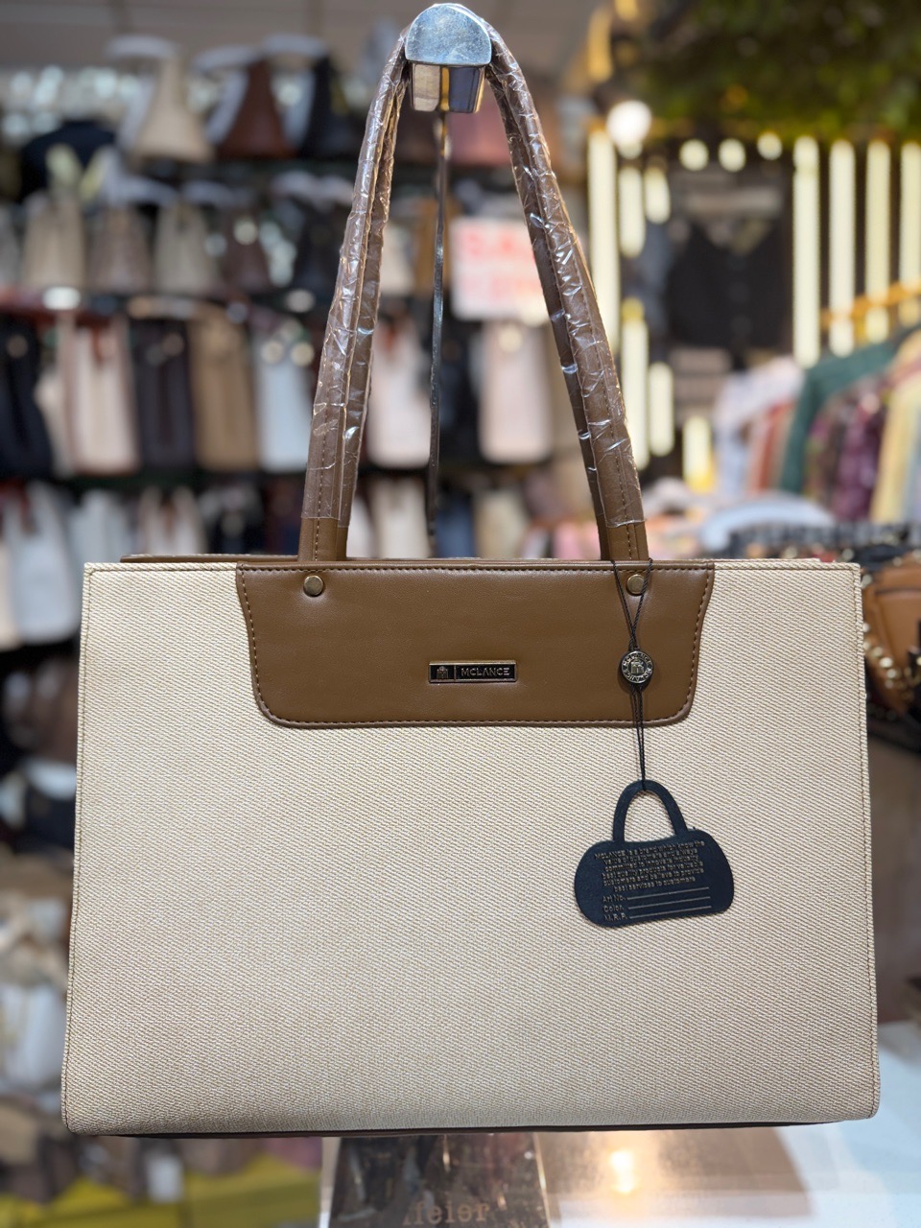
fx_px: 851
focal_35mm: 24
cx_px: 460
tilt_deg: -8.1
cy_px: 614
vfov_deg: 71.6
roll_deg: +2.5
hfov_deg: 56.8
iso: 64
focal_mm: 6.76
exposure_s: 1/121
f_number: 1.78
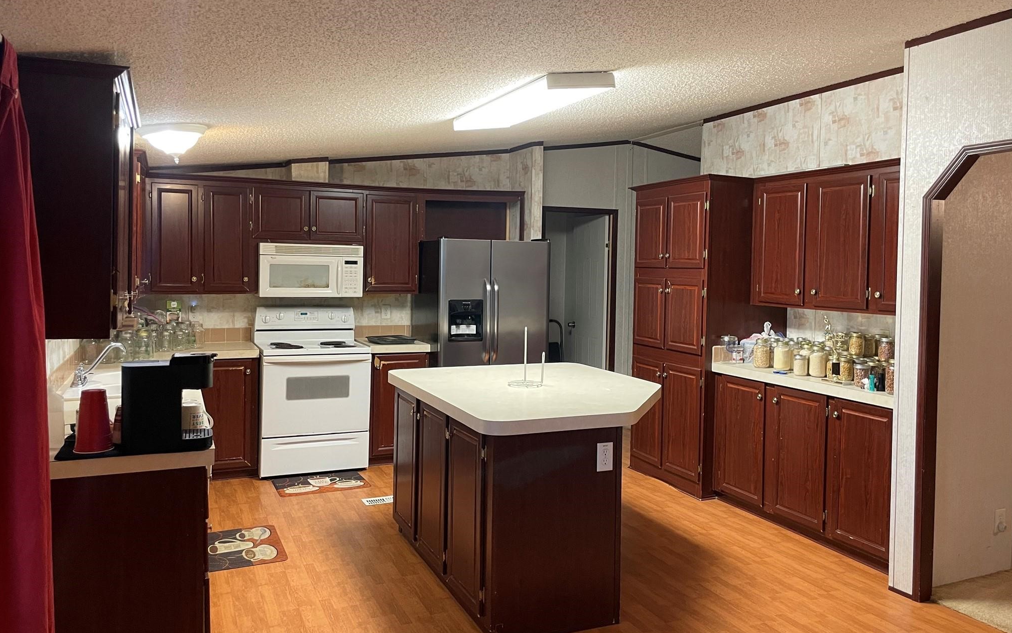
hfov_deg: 66.5
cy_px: 283
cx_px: 512
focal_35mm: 28
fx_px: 772
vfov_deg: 44.5
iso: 200
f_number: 1.6
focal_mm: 4.2
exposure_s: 1/60
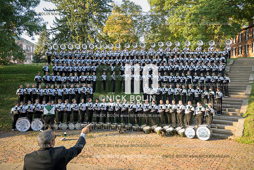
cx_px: 127
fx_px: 233
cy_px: 85
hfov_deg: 57.2
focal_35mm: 33
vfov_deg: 40.0
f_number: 4
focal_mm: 33
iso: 125
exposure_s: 1/100
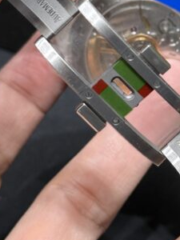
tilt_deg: -48.1
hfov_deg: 11.6
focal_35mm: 128
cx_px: 126
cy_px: 86
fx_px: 887
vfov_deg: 15.4
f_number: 1.78
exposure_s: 1/100
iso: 80
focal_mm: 6.76
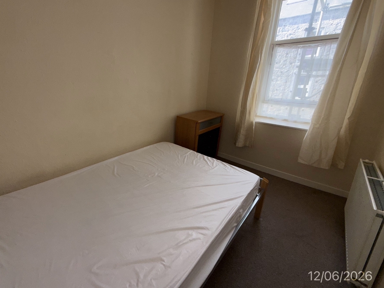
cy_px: 135
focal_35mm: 16
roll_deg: -1.3
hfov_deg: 94.2
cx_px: 172
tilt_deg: -16.8
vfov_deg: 78.0
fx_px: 177
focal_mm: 2.22
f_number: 2.2
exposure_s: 1/122
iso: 32
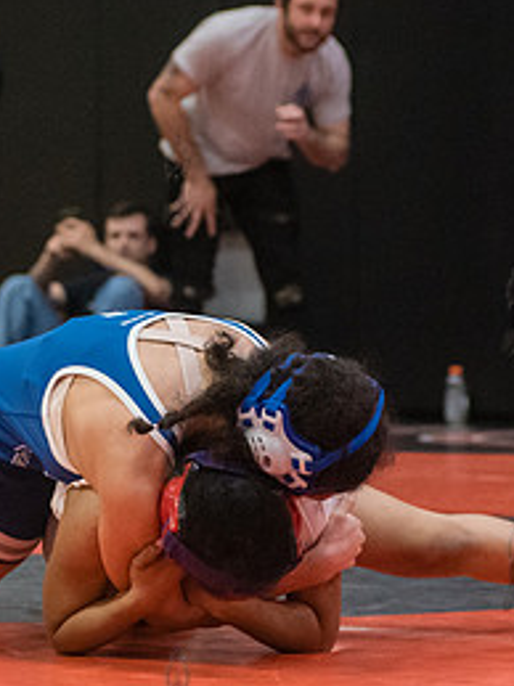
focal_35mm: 203
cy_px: 518
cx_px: 172
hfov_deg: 7.3
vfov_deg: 9.7
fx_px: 4022
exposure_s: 1/400
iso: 8000
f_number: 3.5
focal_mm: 80
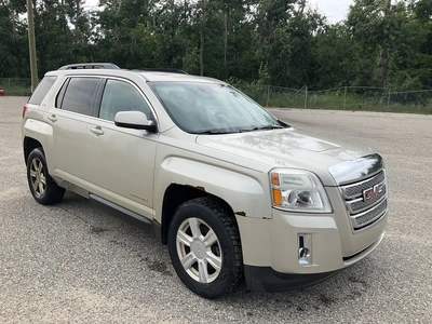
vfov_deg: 48.2
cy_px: 162
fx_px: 362
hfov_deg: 61.7
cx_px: 216
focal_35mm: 29
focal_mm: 3
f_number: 1.8
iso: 25
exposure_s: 1/759
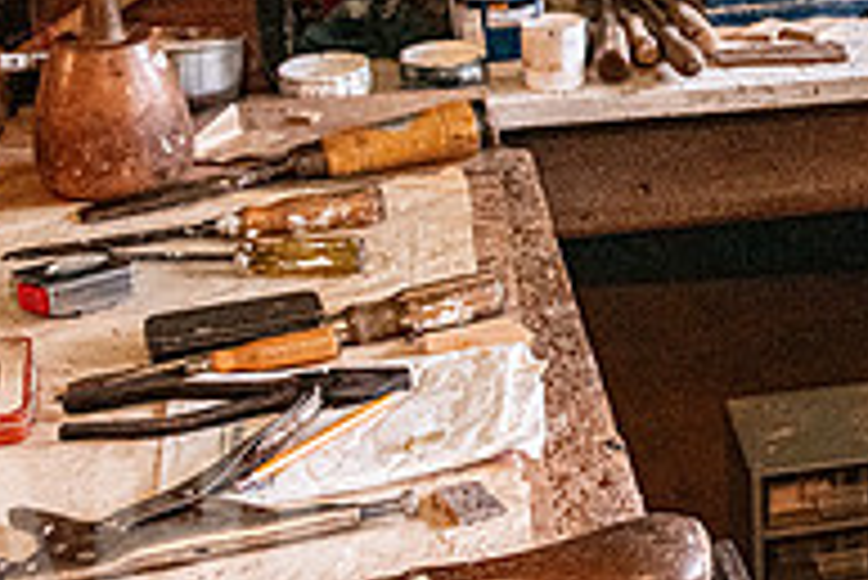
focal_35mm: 76
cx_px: 1021
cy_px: 61
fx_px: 1834
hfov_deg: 24.3
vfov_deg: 17.7
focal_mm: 24
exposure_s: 1/200
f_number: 5
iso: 2500
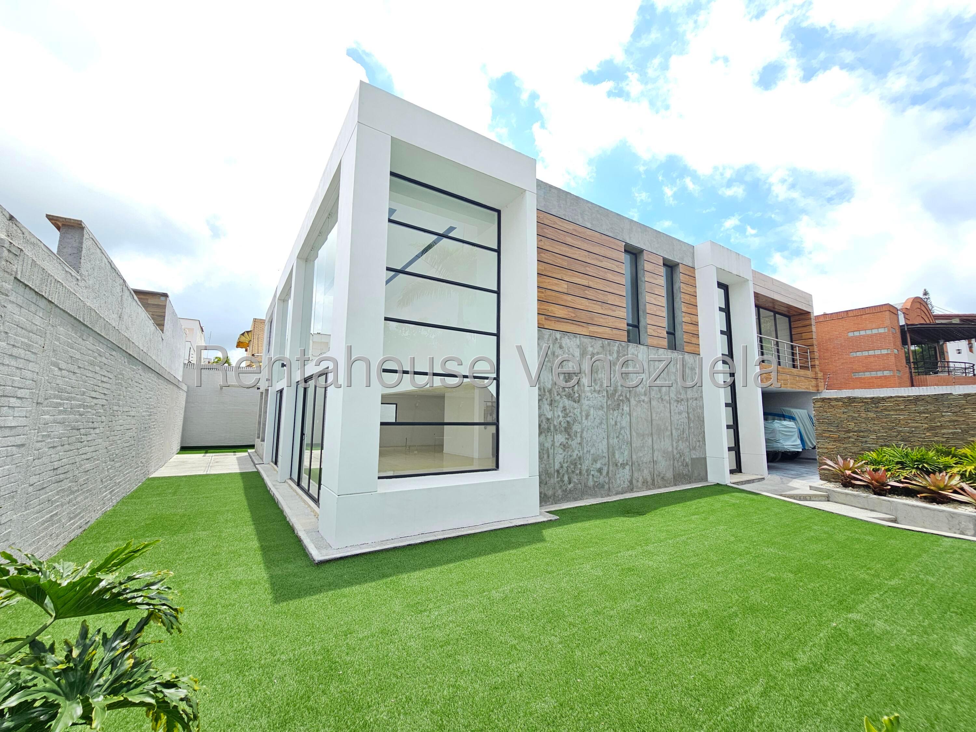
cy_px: 366
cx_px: 488
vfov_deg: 89.9
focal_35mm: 13
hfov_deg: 106.2
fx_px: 367
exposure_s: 1/904
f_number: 2.2
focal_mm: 2.2
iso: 50
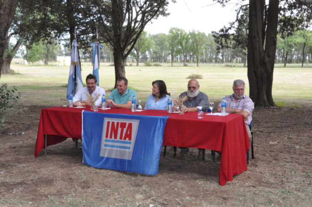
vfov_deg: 29.8
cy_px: 104
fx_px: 390
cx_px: 156
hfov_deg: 43.7
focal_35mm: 45
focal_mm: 30
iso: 2500
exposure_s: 1/200
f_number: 16
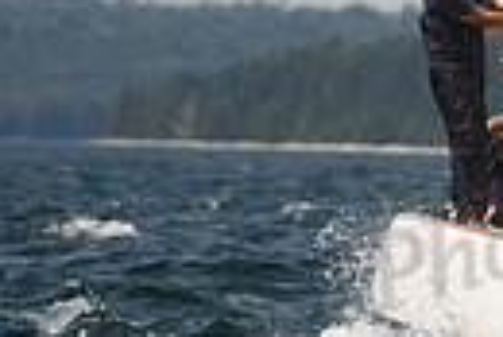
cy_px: -45
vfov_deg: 0.8
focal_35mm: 1786
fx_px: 24982
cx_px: 1118
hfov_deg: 1.2
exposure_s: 1/1000
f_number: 6.3
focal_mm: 400
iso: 250
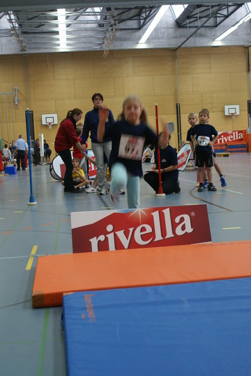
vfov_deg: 37.9
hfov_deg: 25.8
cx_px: 126
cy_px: 188
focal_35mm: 52
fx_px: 549
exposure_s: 1/50
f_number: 5.6
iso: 800
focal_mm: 35
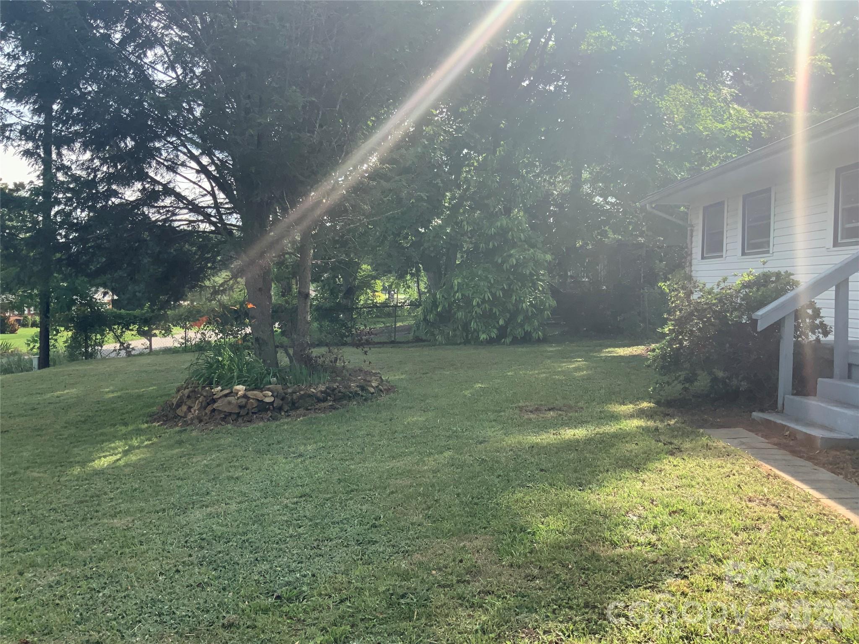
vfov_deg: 48.2
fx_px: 720
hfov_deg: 61.7
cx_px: 430
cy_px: 322
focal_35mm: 29
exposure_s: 1/534
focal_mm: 3
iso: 16
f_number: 1.8
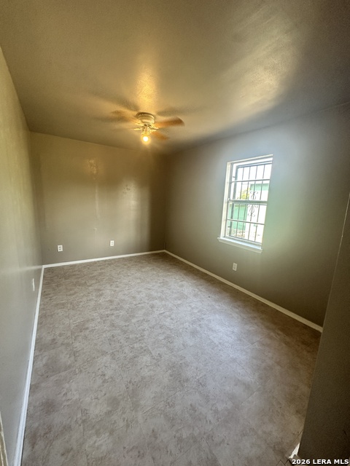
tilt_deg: -10.9
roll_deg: -1.1
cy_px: 233
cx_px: 175
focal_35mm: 14
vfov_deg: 102.1
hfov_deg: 85.7
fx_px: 189
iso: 160
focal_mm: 2.22
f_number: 2.2
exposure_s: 1/60
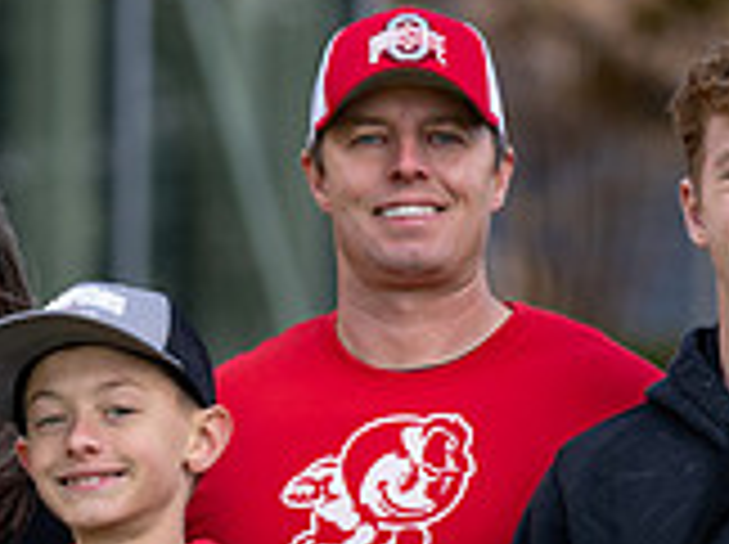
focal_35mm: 434
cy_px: 623
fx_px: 9126
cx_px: 0
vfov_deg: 3.4
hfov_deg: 4.6
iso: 100
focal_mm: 126
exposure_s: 1/500
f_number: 2.8
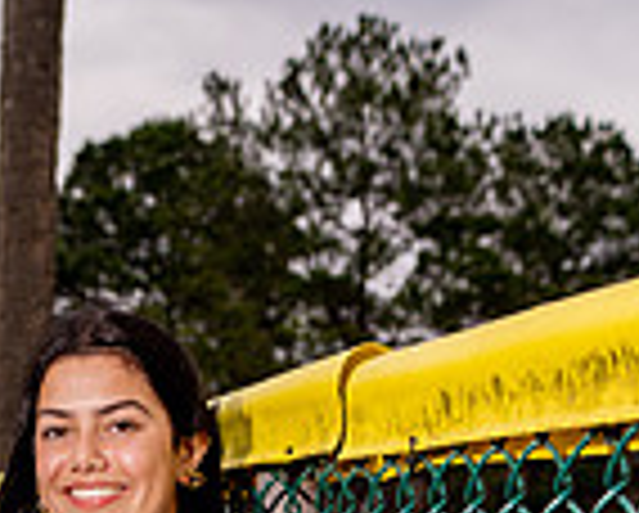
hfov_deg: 18.1
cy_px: 999
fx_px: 1970
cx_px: 54
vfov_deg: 13.0
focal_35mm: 104
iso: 100
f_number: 3.5
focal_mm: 35
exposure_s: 1/800
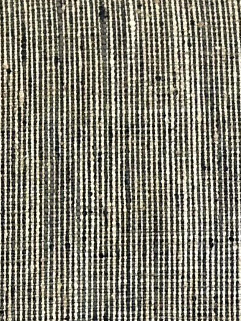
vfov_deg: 8.3
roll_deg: +0.3
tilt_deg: -16.1
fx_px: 2209
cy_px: 320
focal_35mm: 238
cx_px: -143
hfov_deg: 6.2
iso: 125
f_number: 1.78
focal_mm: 6.86
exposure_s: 1/120
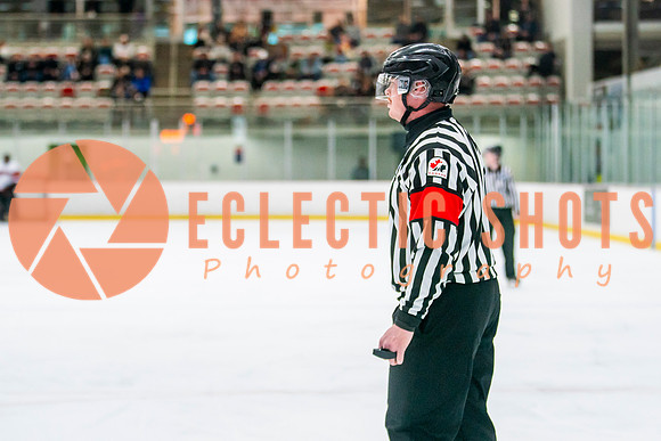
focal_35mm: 120
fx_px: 2199
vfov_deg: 11.4
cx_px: 375
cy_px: 174
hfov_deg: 17.1
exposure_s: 1/640
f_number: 2.8
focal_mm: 85
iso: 2500
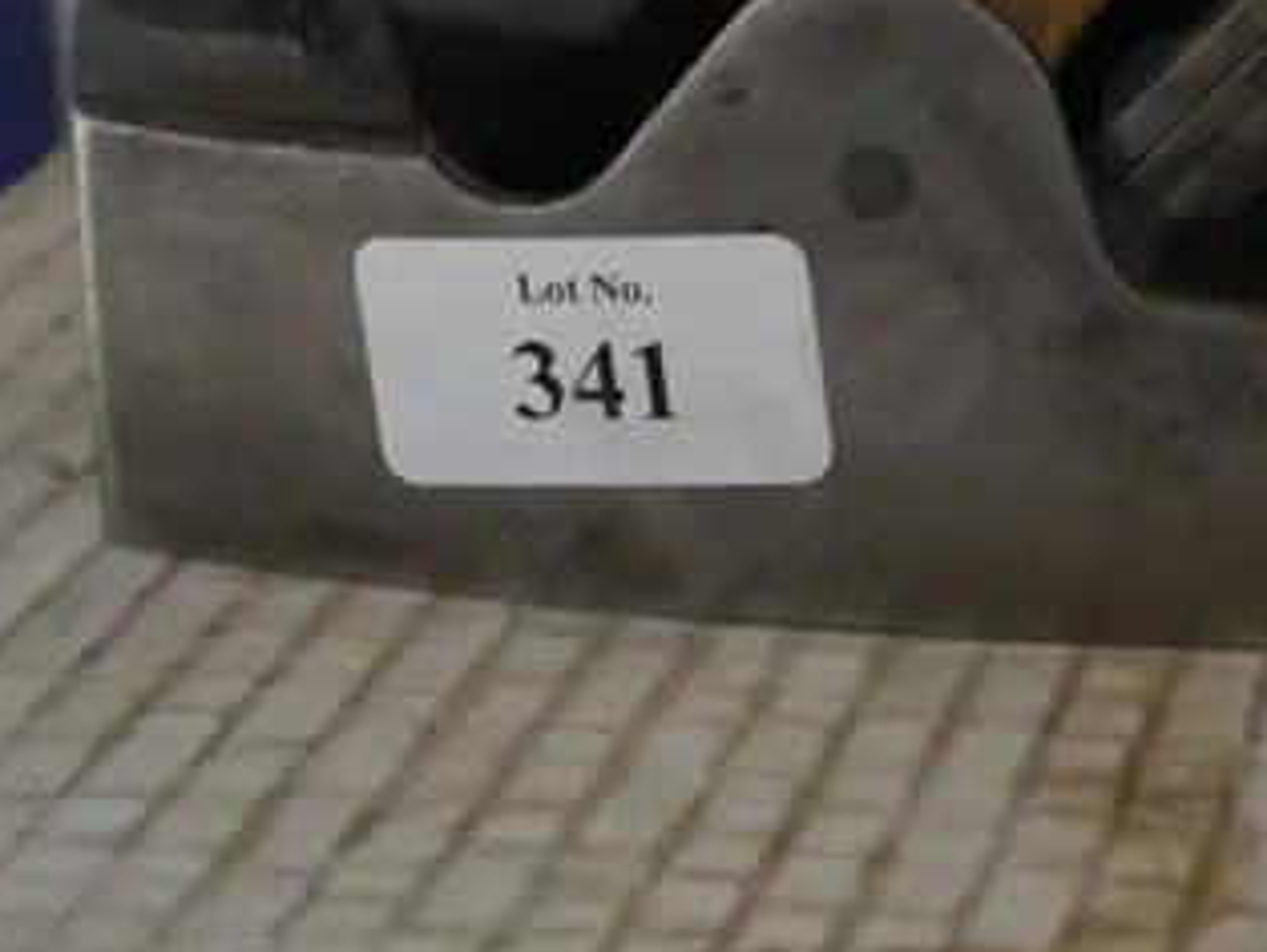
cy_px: -135
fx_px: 4066
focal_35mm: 111
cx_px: 1533
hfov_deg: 16.9
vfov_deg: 13.1
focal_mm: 17
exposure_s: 1/60
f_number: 4
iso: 3200
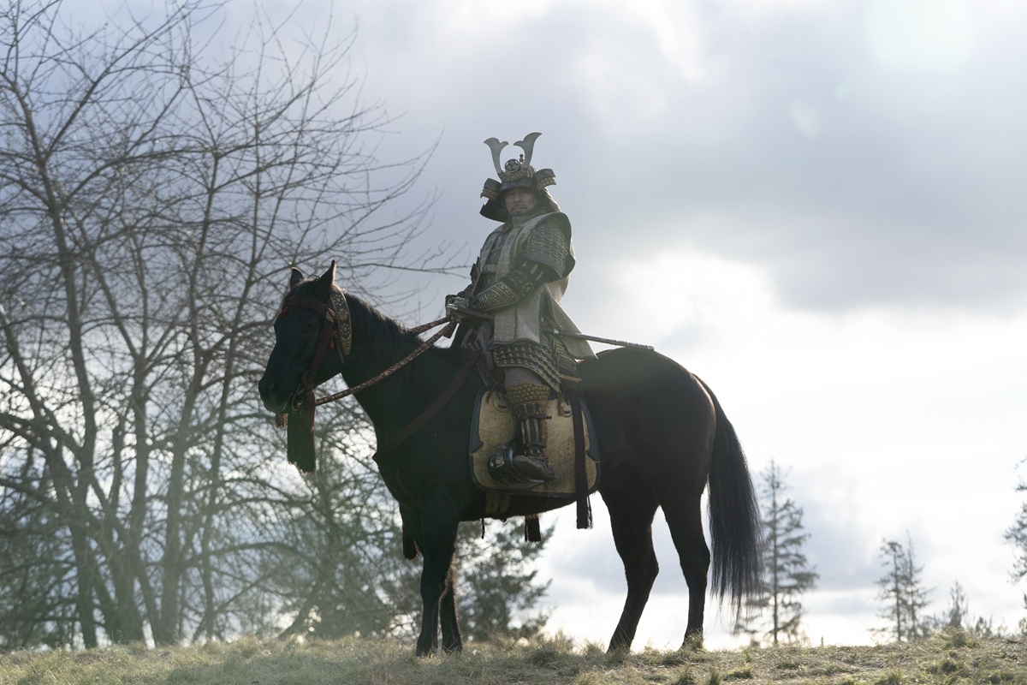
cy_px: 342
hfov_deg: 22.6
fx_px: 2567
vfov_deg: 15.2
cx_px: 514
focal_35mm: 90
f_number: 5
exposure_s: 1/2500
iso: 1000
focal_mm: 90
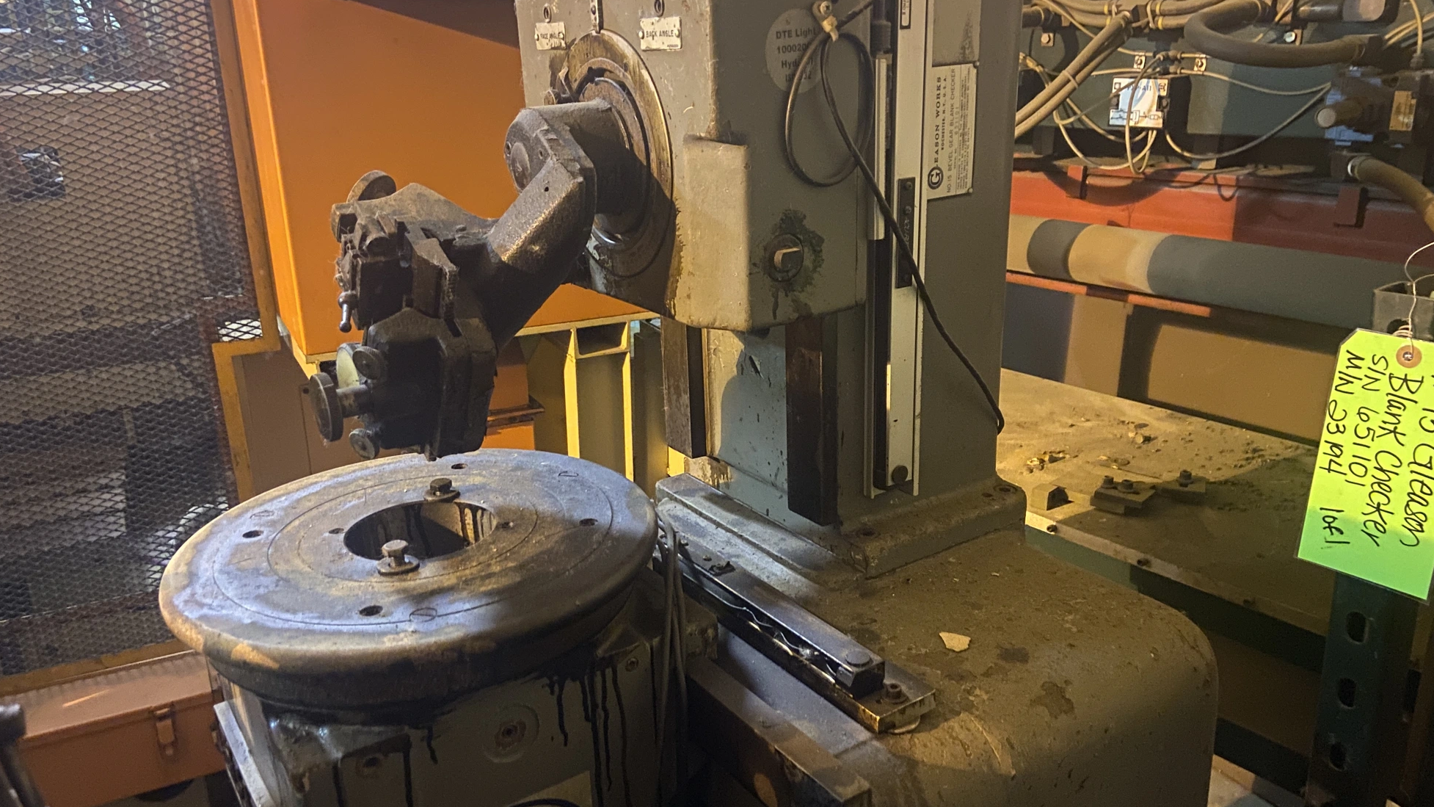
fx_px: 1103
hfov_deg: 66.1
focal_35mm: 29
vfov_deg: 40.2
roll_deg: +0.6
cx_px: 707
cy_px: 424
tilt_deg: -20.7
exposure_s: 1/9
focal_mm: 4.25
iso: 500
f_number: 1.8
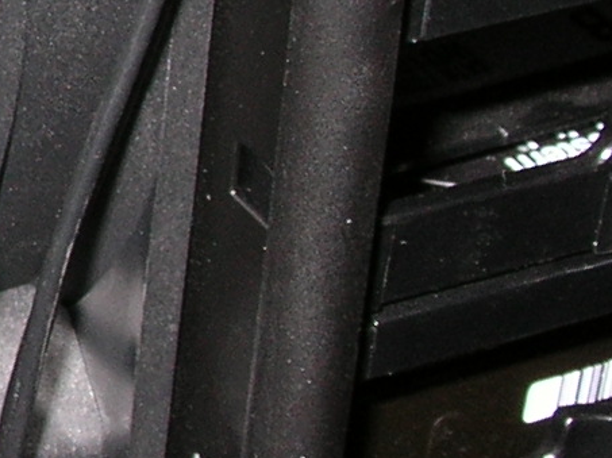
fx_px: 3215
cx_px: -412
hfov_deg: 10.4
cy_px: 173
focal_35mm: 182
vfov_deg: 8.1
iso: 50
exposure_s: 1/60.1
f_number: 3.7
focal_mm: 6
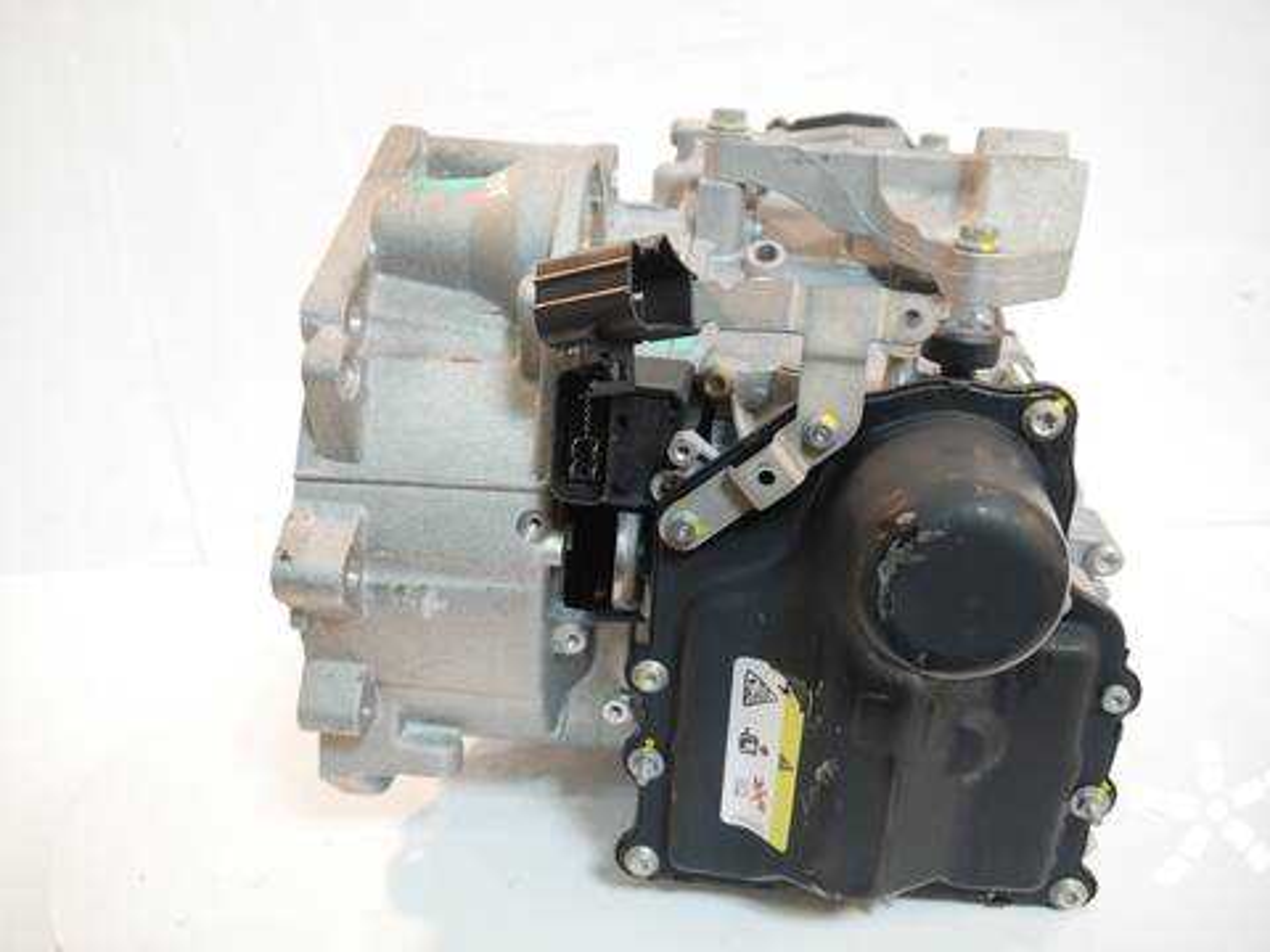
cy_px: 476
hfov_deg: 56.8
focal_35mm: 32
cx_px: 635
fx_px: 1174
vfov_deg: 44.2
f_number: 3.8
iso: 640
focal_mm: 16
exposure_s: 1/60
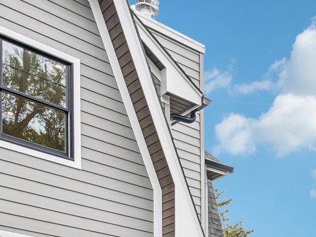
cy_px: 408
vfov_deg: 18.6
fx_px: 584
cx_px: 418
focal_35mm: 64
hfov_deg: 25.7
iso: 160
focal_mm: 17
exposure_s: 1/200
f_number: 9
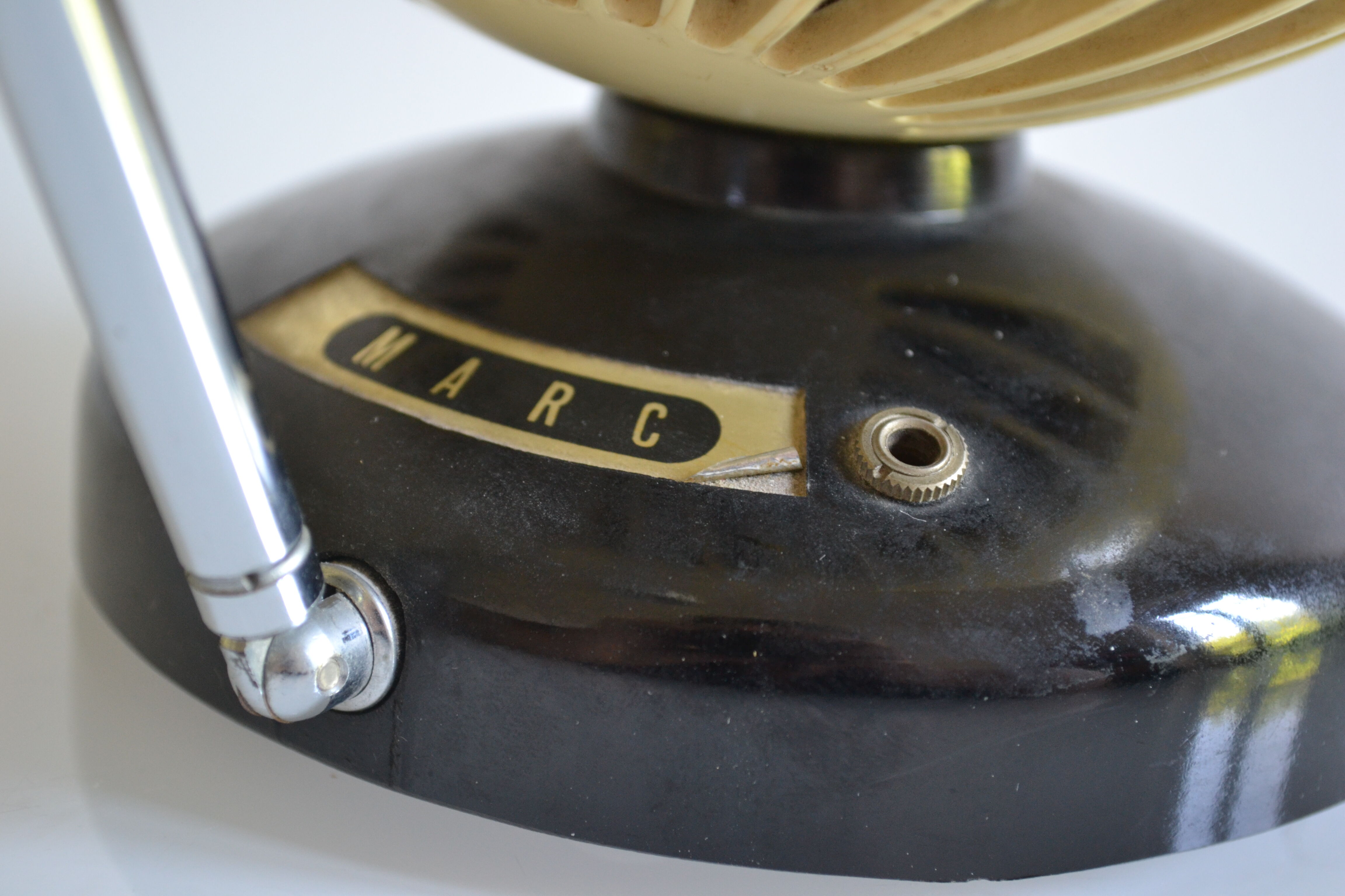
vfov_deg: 19.7
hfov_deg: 29.2
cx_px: 672
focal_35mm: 69
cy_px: 448
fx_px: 2578
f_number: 5.3
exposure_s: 1/15
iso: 800
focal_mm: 46
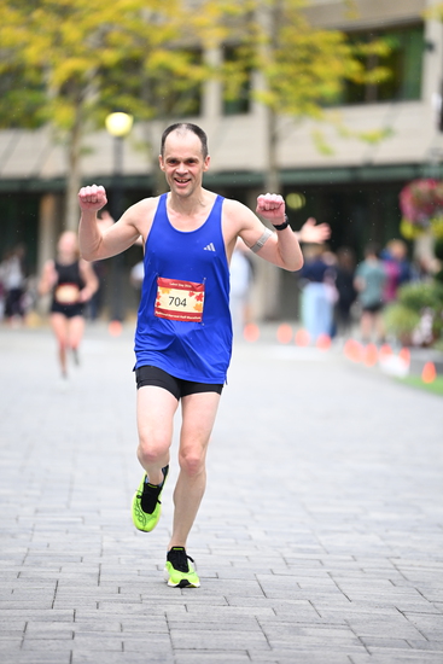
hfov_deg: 6.9
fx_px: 3689
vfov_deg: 10.3
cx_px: 222
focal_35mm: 200
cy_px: 332
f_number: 2.8
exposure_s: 1/1250
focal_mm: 200
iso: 1250
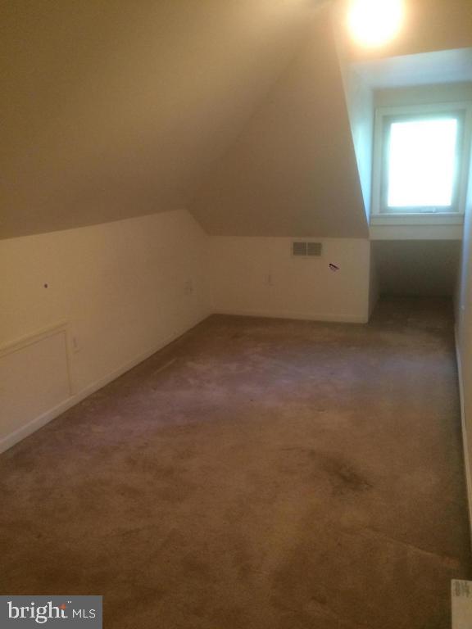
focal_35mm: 29
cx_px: 236
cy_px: 314
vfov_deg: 61.7
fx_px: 527
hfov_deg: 48.2
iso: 250
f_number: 2.2
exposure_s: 1/30
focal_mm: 4.15
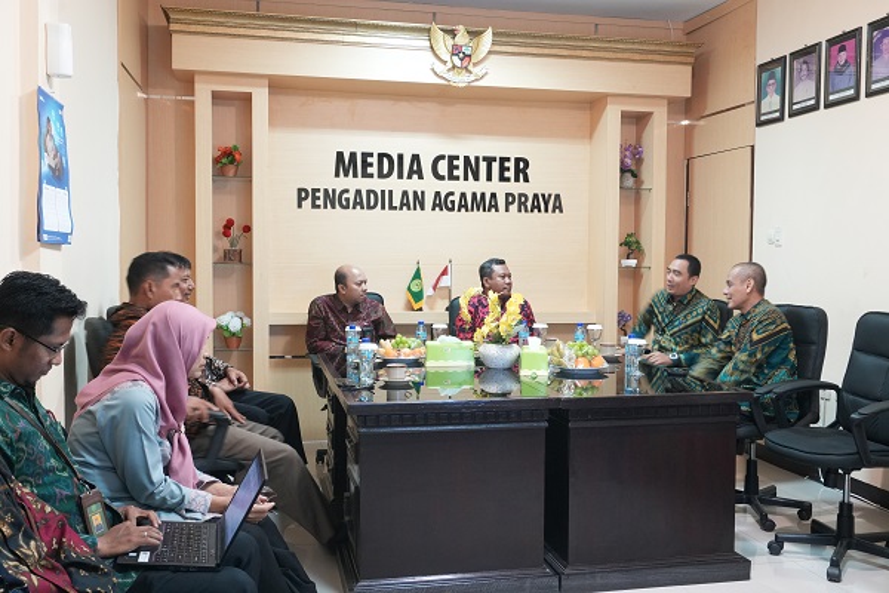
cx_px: 444
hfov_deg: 55.1
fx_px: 852
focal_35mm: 34
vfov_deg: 38.4
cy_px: 296
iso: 2000
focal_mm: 23
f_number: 9
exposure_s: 1/5
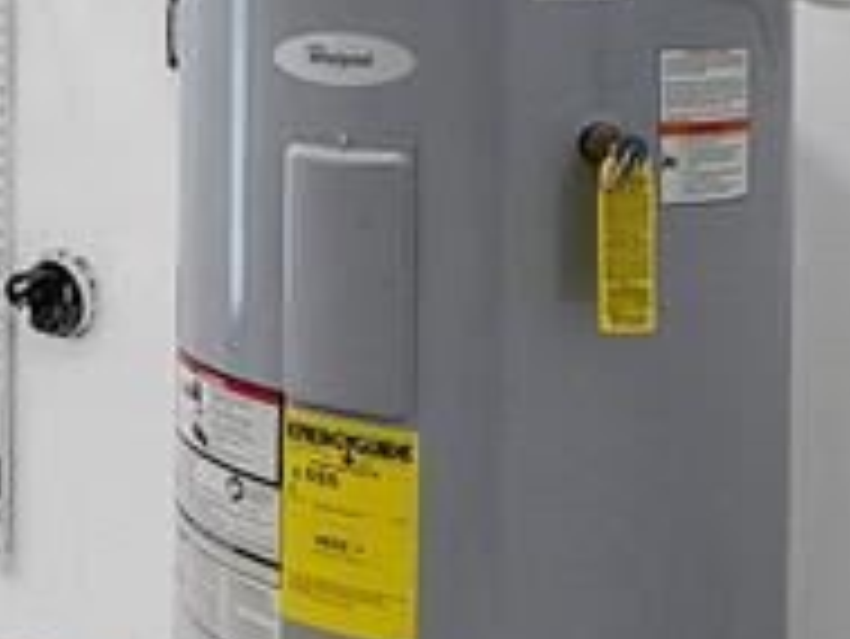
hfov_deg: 22.1
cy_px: -72
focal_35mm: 78
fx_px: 1917
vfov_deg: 18.2
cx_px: -301
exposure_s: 1/60
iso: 640
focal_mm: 10
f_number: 7.1
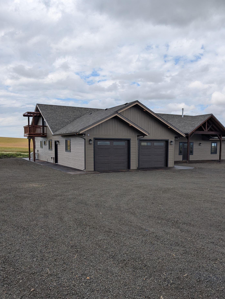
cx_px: 122
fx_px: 259
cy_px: 166
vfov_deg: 59.8
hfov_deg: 46.8
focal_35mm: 30
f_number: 1.68
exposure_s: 1/1250
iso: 22
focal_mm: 6.9
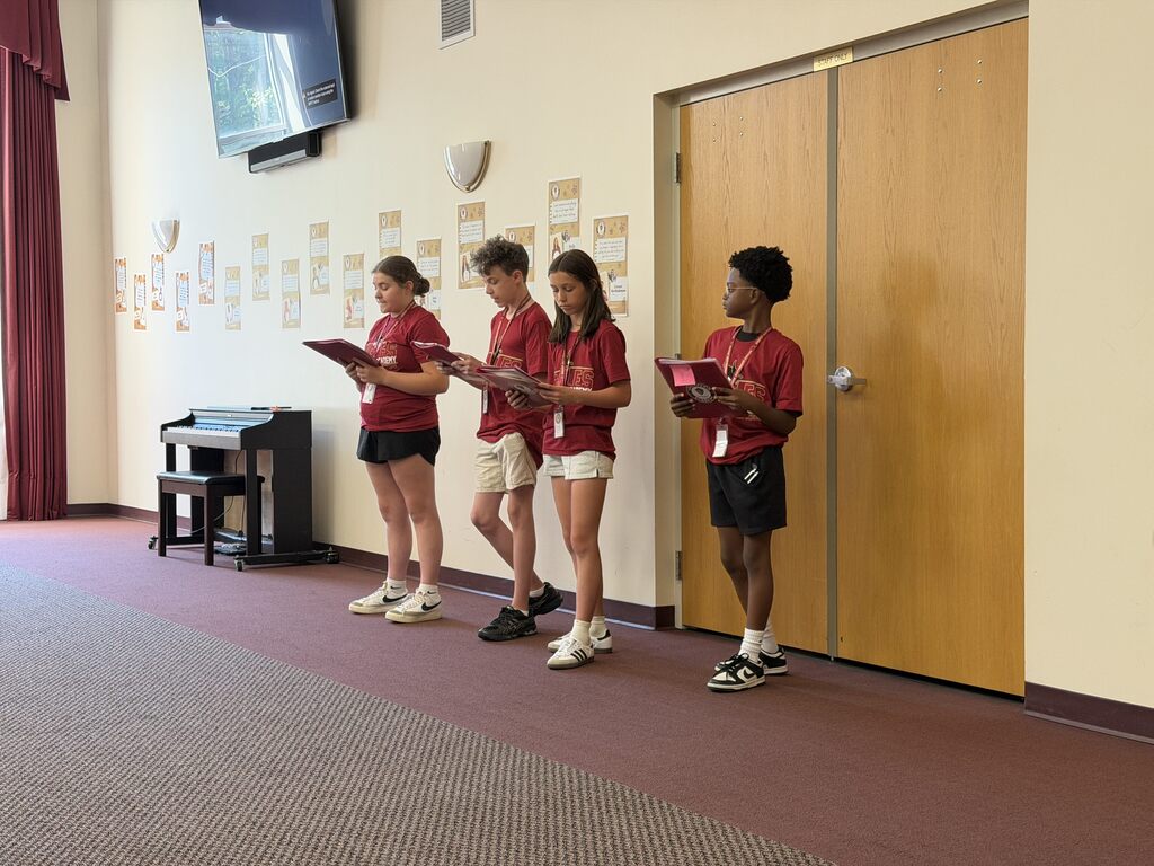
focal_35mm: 48
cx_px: 577
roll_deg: +0.6
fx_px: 1600
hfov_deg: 39.7
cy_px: 433
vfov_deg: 30.3
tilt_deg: -1.8
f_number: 1.78
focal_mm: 6.76
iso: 100
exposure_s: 1/60
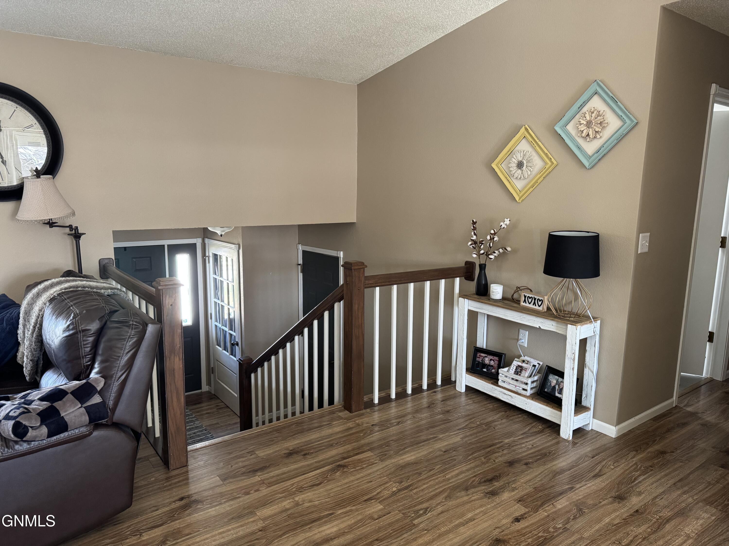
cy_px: 273
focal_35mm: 24
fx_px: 505
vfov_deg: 56.8
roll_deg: -0.9
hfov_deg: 71.6
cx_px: 364
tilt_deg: -9.5
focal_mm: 6.76
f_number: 1.78
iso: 400
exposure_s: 1/60
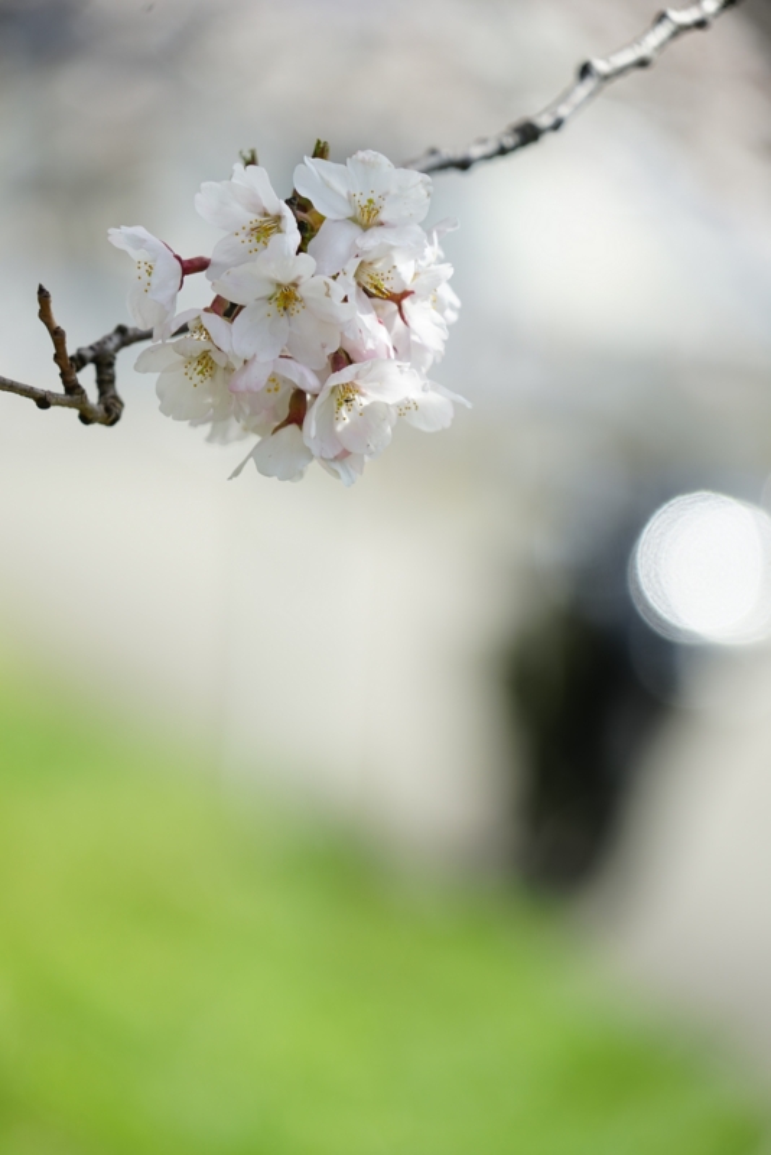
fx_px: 7703
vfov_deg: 8.6
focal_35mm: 240
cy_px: 578
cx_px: 386
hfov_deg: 5.7
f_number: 6.3
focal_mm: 240
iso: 160
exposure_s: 1/250
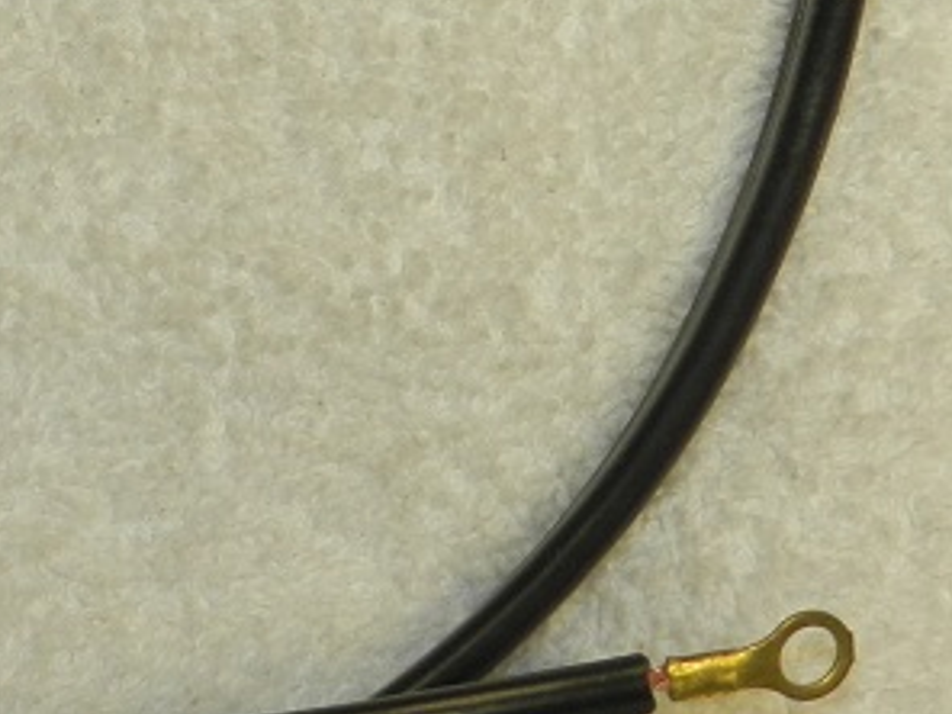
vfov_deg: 7.3
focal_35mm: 203
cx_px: -129
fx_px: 5583
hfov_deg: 9.6
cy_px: -19
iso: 200
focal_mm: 10.7
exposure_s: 1/30
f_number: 4.6
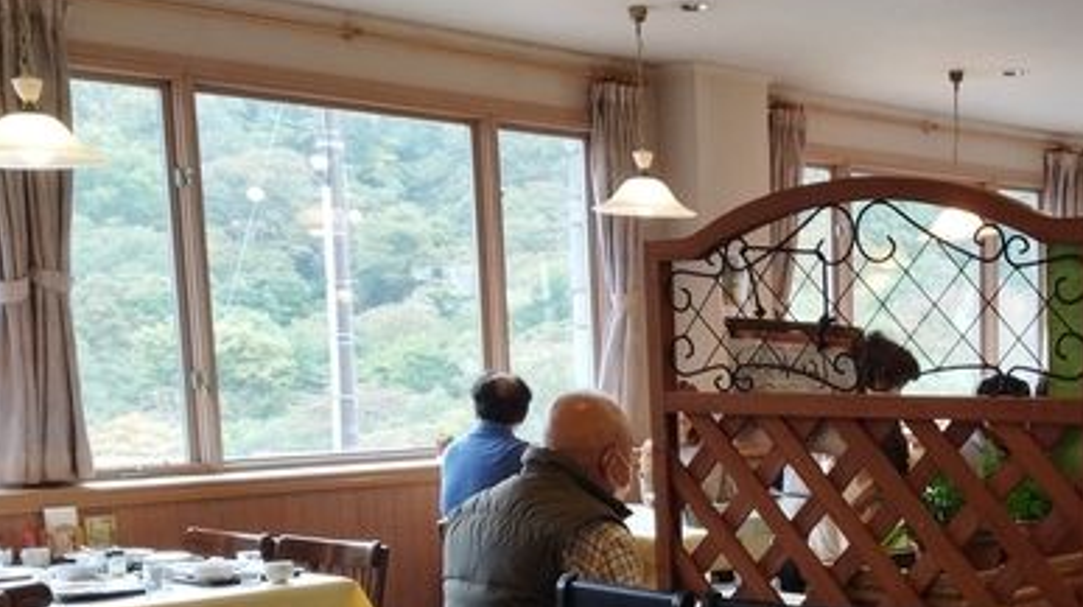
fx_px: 1779
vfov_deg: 18.9
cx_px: 939
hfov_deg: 32.5
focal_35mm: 62
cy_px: 594
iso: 104
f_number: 1.79
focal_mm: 4.71
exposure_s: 1/50
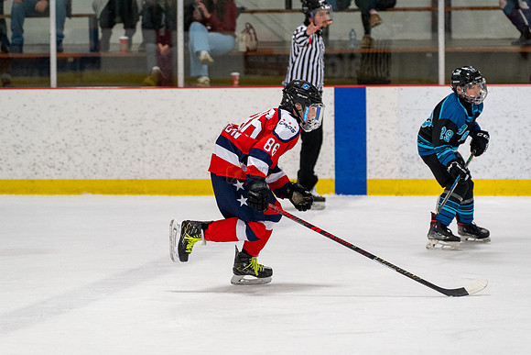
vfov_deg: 7.5
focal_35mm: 184
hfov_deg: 11.2
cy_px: 178
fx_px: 2715
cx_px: 266
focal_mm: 123
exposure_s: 1/800
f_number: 2.8
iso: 2000
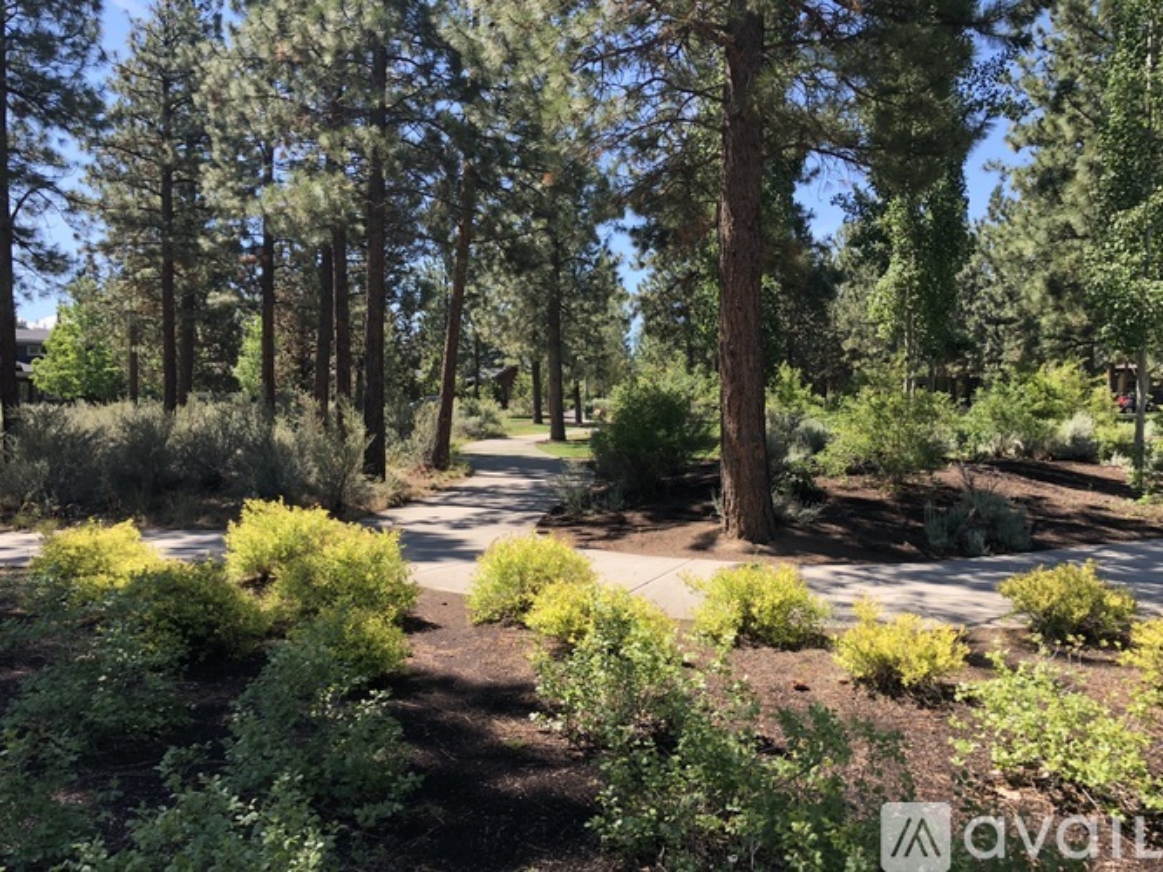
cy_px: 436
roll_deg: -1.3
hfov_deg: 63.5
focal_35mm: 28
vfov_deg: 49.7
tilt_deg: -0.7
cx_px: 582
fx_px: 941
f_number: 1.8
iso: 20
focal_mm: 4
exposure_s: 1/533
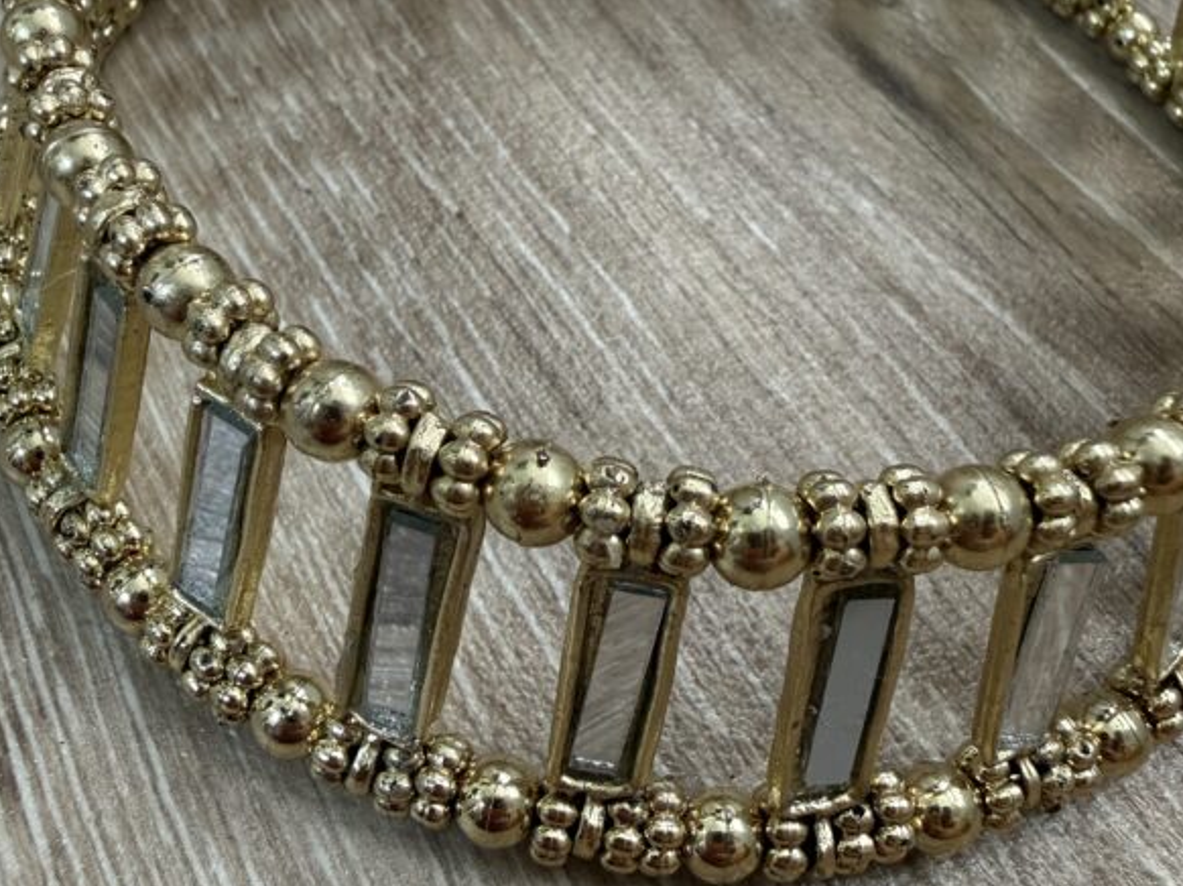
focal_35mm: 33
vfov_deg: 42.9
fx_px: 1127
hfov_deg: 55.4
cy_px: 419
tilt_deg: -52.5
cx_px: 596
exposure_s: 1/50
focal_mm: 2.22
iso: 250
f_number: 2.2
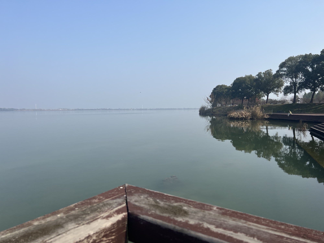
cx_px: 162
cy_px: 122
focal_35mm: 26
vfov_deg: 53.1
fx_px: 243
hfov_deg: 67.3
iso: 50
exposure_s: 1/4274
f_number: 1.5
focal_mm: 5.7
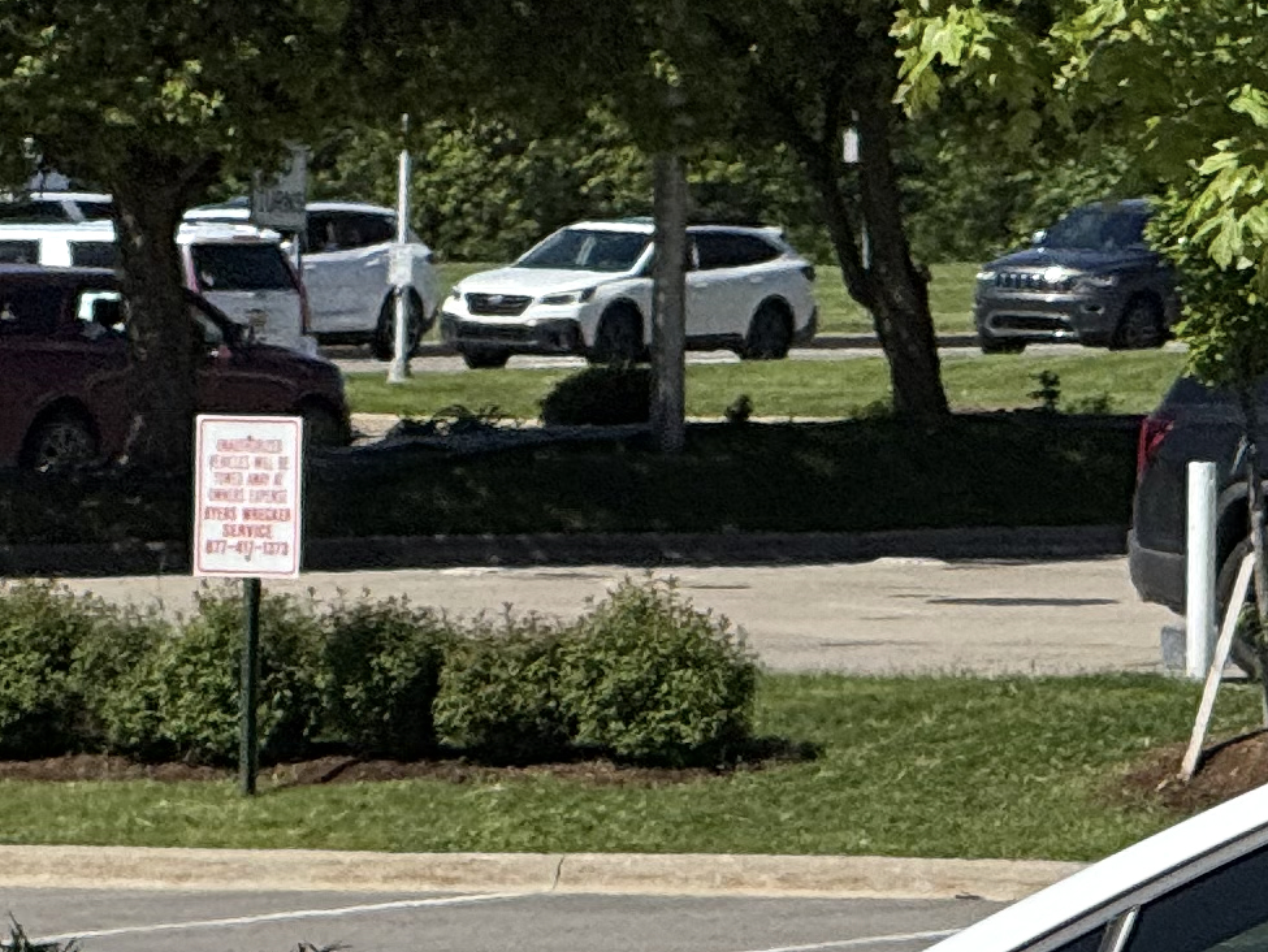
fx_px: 18175
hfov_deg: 4.0
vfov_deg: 3.0
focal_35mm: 496
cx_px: 2204
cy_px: 1377
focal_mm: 15.66
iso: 50
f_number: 2.8
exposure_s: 1/2611
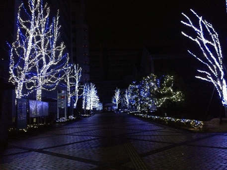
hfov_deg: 52.6
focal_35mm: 35
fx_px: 230
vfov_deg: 40.7
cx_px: 114
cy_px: 85
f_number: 2.4
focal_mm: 4.28
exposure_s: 1/15
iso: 800
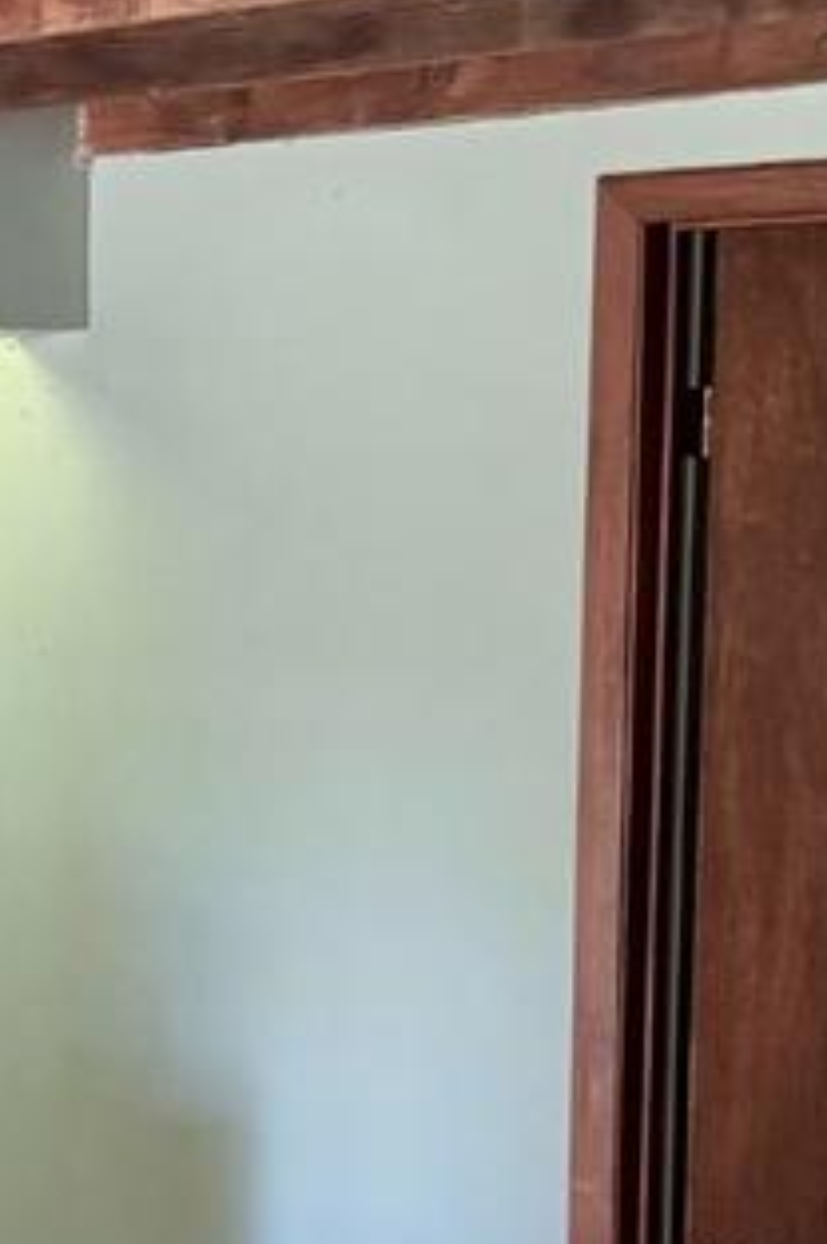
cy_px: 831
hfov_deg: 10.8
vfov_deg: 17.8
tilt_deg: -5.1
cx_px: -839
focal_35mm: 115
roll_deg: +0.4
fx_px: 3971
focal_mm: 6.76
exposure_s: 1/79
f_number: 1.78
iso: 200
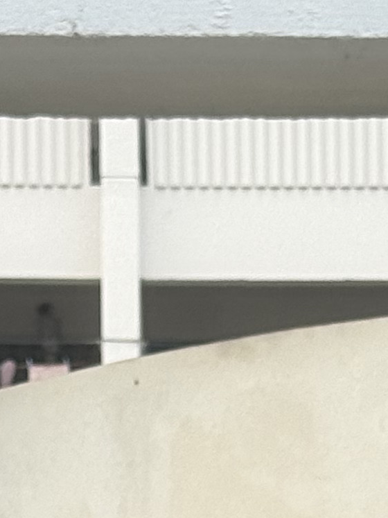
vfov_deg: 7.1
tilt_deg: -2.6
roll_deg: -1.0
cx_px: 426
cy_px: 1323
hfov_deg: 5.7
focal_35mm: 259
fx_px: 3872
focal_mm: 6.76
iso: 64
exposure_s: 1/249
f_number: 1.78
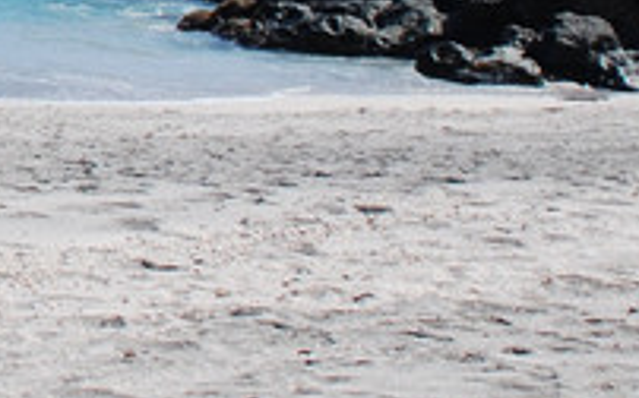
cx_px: -282
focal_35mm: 138
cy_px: -84
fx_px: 2402
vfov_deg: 9.4
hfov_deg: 14.3
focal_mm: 28
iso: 100
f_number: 8
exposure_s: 1/250
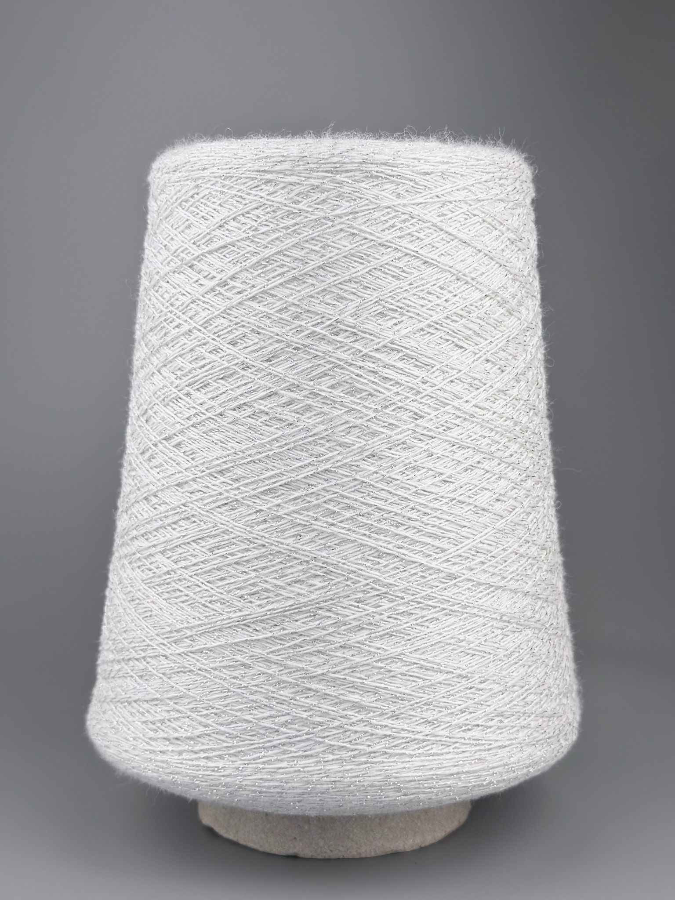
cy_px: 450
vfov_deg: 71.6
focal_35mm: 24
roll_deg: -1.0
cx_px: 338
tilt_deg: -4.0
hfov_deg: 56.8
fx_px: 624
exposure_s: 1/887
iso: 64
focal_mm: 6.76
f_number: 1.78
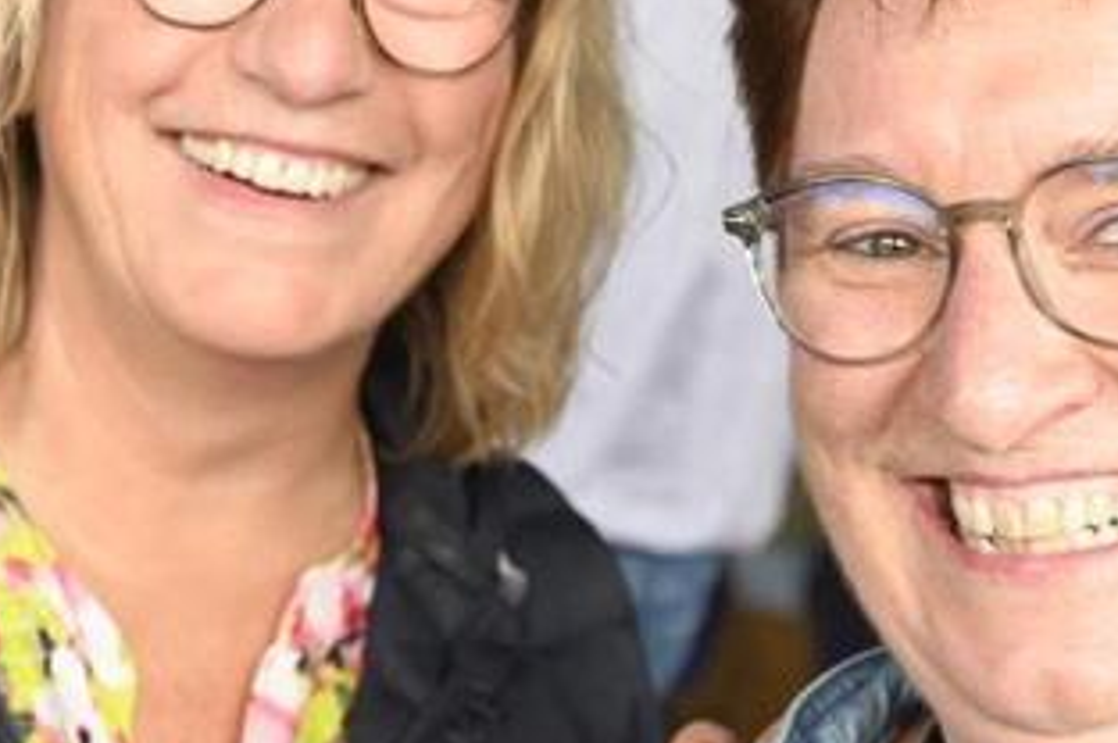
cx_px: 236
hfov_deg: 17.8
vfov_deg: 11.9
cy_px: 16
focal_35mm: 114
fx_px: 3537
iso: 450
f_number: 4
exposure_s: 1/60
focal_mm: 36
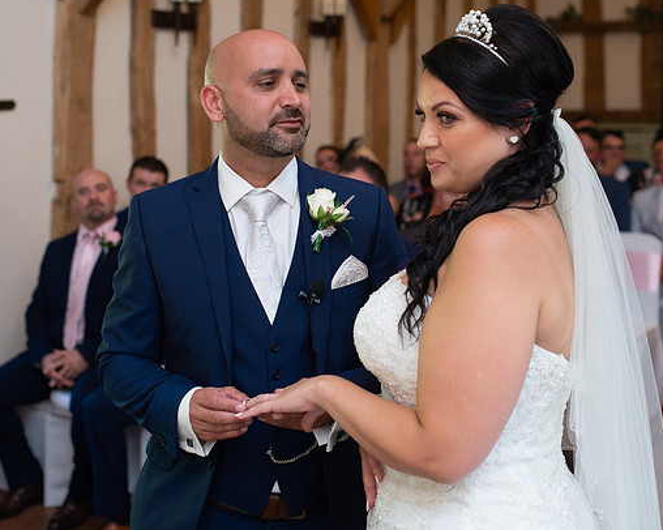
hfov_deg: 33.0
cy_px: 212
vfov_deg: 26.6
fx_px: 1118
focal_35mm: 57
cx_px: 347
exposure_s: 1/100
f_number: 2.8
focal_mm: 35
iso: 400
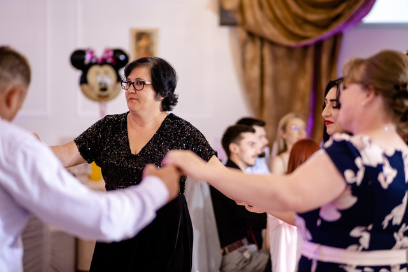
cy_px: 136
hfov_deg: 16.0
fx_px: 1451
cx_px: 204
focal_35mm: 128
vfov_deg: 10.7
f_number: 1.8
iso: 640
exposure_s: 1/200
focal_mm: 85
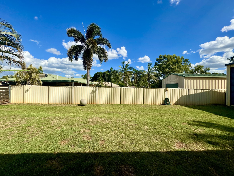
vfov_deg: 85.7
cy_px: 88
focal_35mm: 14
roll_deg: -0.7
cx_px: 117
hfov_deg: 102.1
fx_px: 95
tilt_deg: +1.6
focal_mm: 2.22
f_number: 2.2
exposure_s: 1/2770
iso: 50
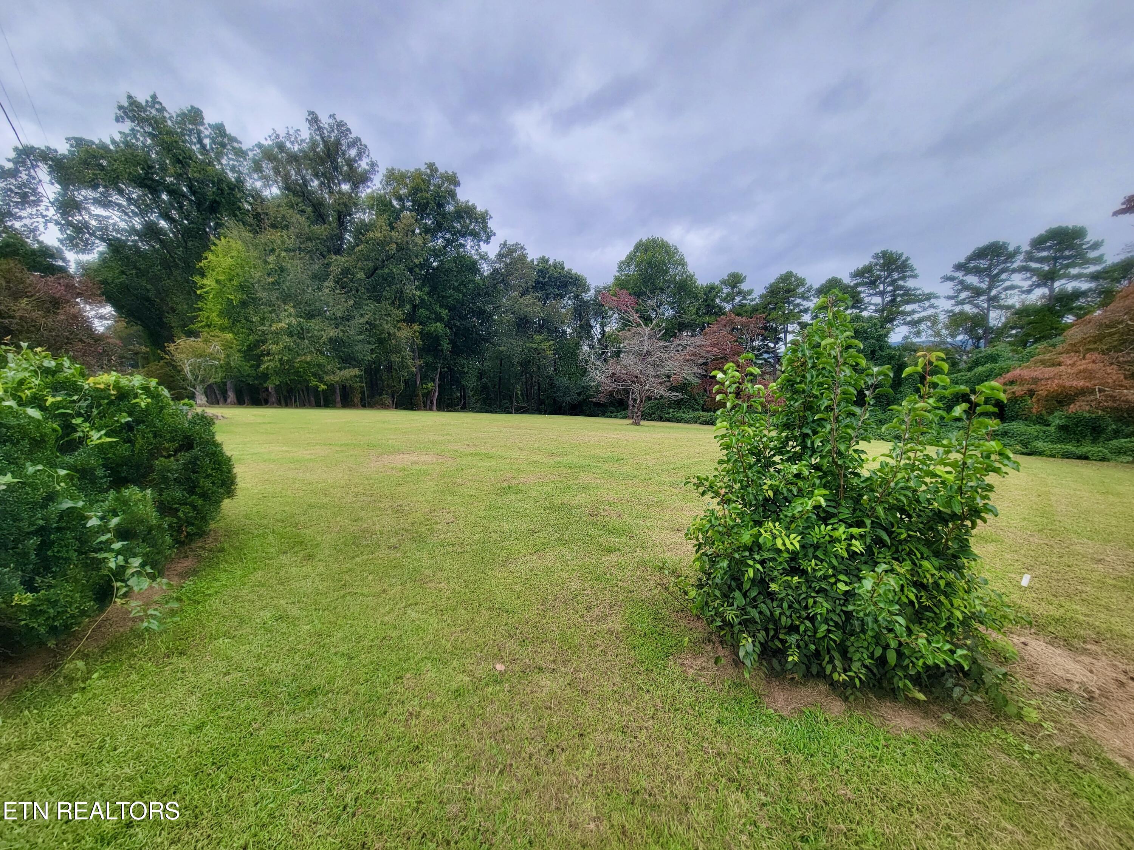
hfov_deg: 106.2
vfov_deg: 89.9
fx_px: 426
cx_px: 567
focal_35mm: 13
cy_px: 425
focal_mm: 2.2
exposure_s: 1/591
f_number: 2.2
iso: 50
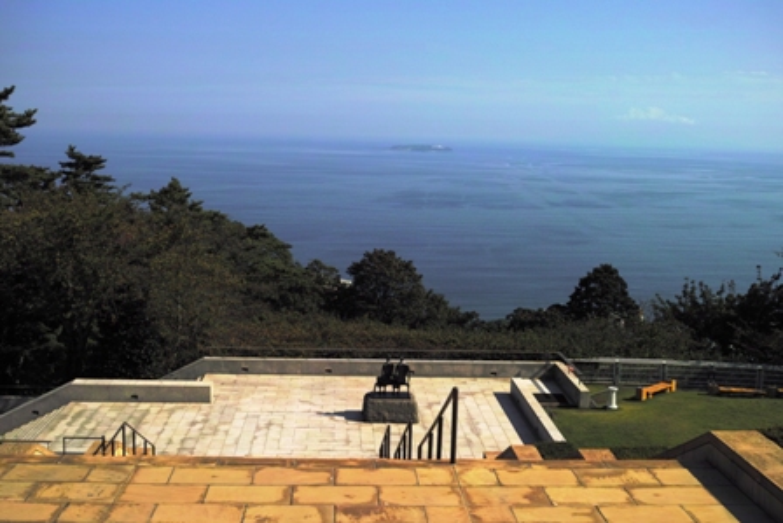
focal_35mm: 45
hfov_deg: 43.6
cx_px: 392
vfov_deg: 29.9
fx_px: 979
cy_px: 262
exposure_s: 1/2000
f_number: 5.6
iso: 200
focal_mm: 30
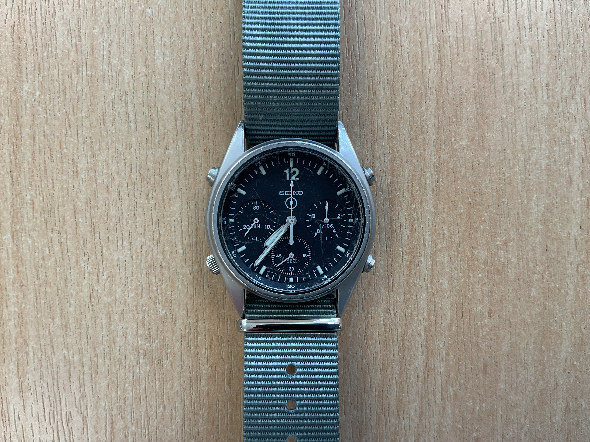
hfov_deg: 61.7
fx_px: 494
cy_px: 221
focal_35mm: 29
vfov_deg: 48.2
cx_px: 295
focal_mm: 3
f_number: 1.8
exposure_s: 1/120
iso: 25
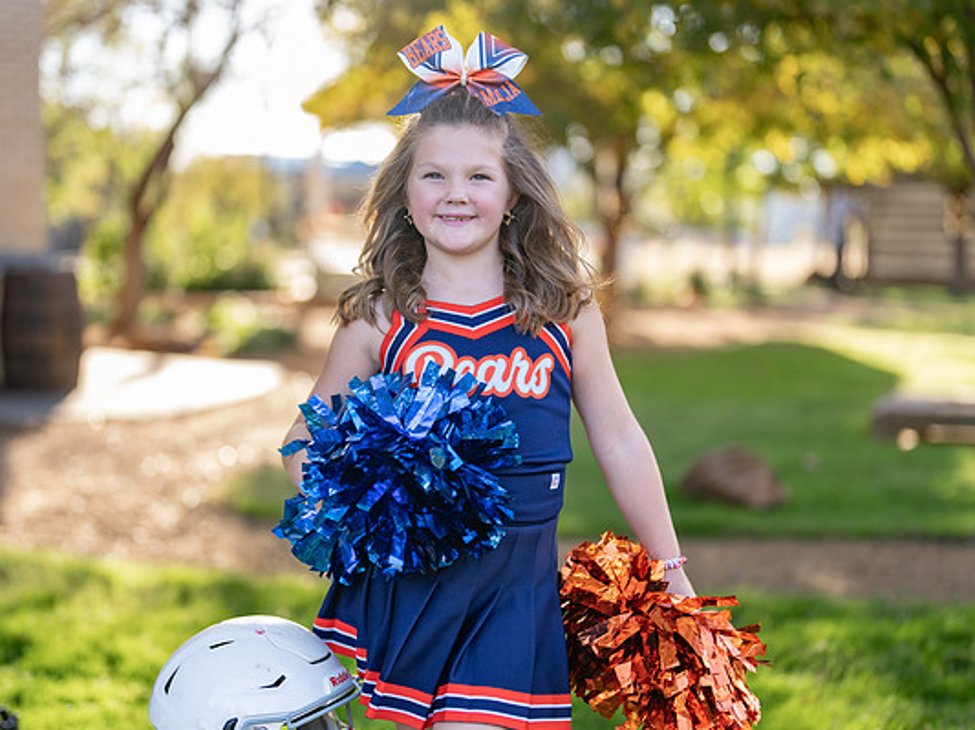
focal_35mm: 60
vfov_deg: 24.4
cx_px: 458
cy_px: 366
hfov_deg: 32.2
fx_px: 1689
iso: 100
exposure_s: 1/640
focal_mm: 50
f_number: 1.2
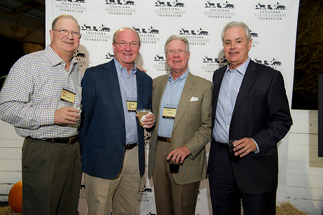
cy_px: 108
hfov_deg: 54.5
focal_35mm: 35
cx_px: 162
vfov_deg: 37.8
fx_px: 314
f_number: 3.5
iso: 800
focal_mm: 35
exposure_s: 1/125
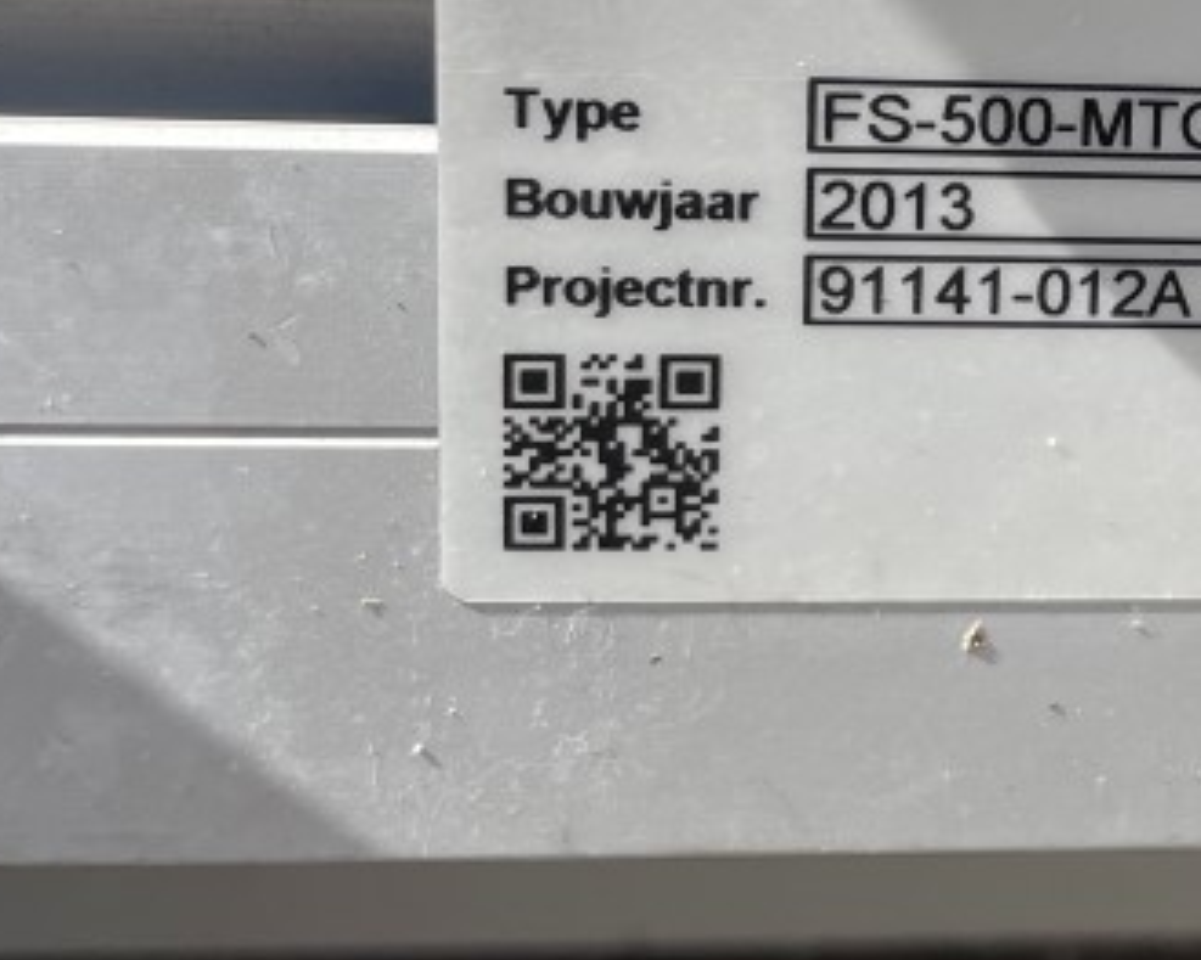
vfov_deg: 18.8
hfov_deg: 22.4
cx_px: 1405
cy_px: -33
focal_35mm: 79
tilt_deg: -12.0
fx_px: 2807
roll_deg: +0.2
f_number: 1.6
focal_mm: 4.2
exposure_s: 1/2304
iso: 32
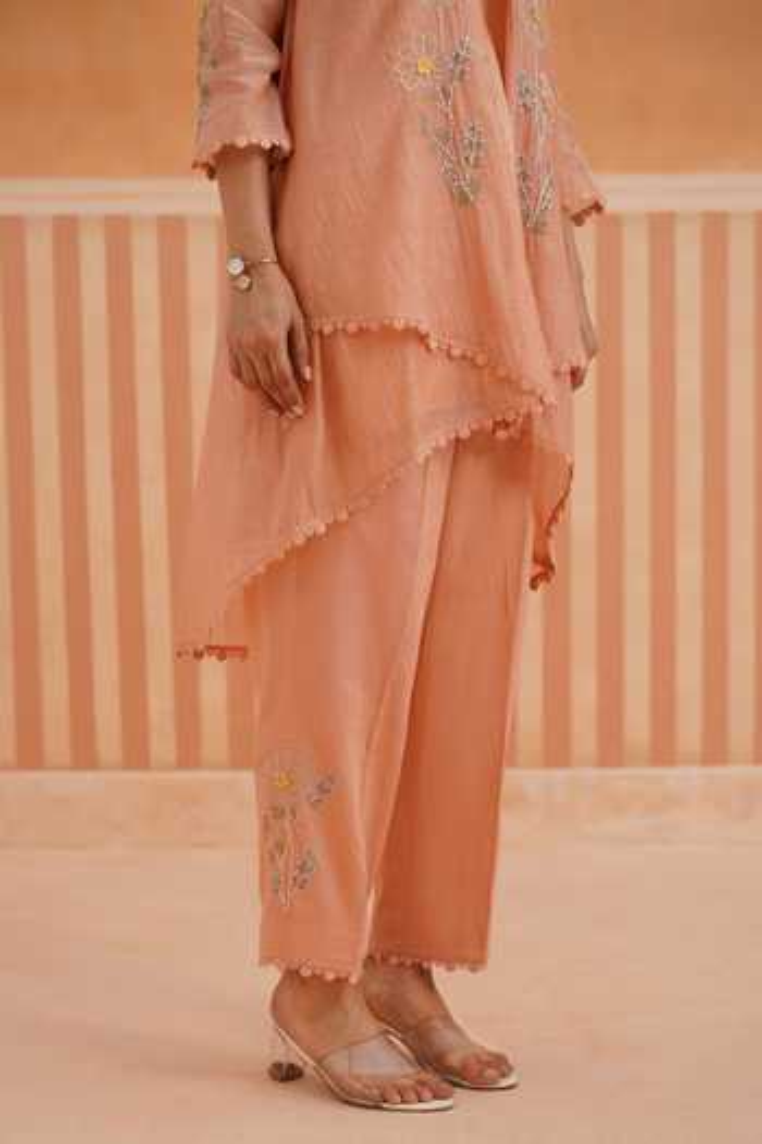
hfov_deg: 19.5
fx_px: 2222
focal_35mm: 70
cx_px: 381
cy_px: 572
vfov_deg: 28.8
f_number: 4
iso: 320
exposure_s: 1/125
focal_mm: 70
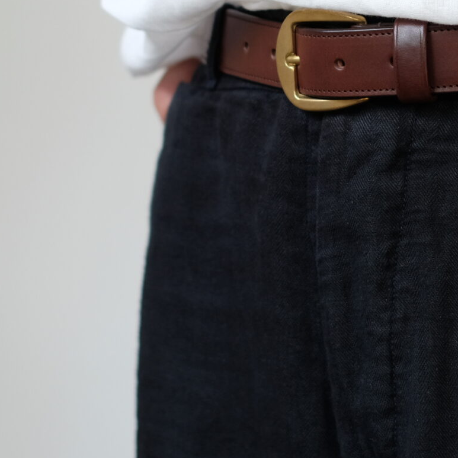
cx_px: 390
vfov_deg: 11.7
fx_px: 2230
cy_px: 59
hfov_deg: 11.7
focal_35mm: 149
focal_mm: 35
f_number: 2
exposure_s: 1/280
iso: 200
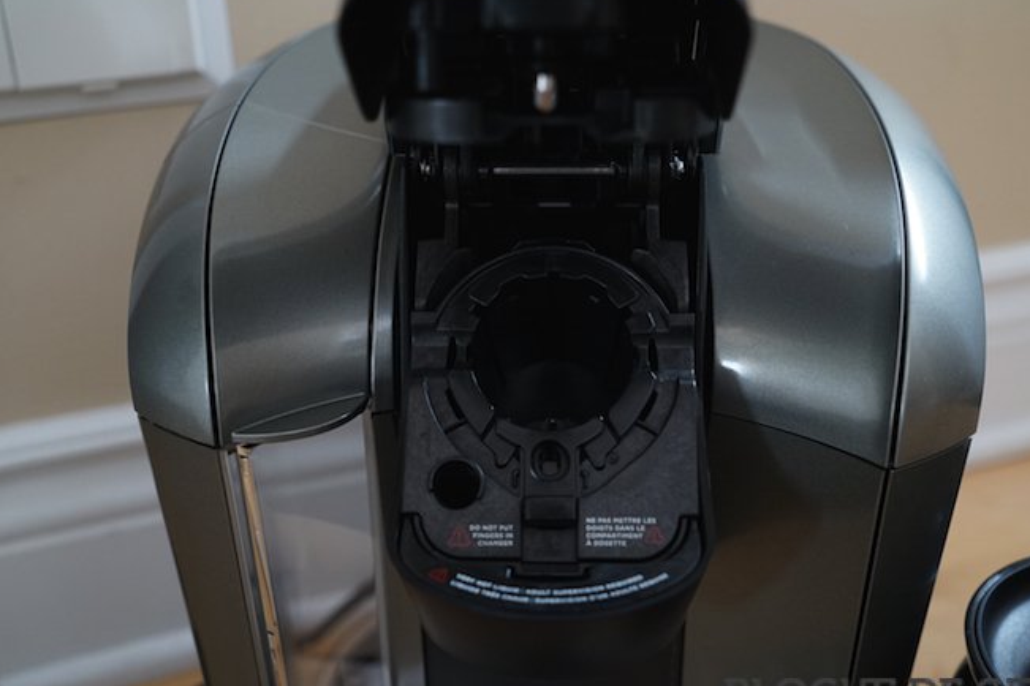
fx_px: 1202
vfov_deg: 31.9
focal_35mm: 42
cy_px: 359
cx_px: 544
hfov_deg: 46.4
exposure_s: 1/15
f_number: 4
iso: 1600
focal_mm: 38
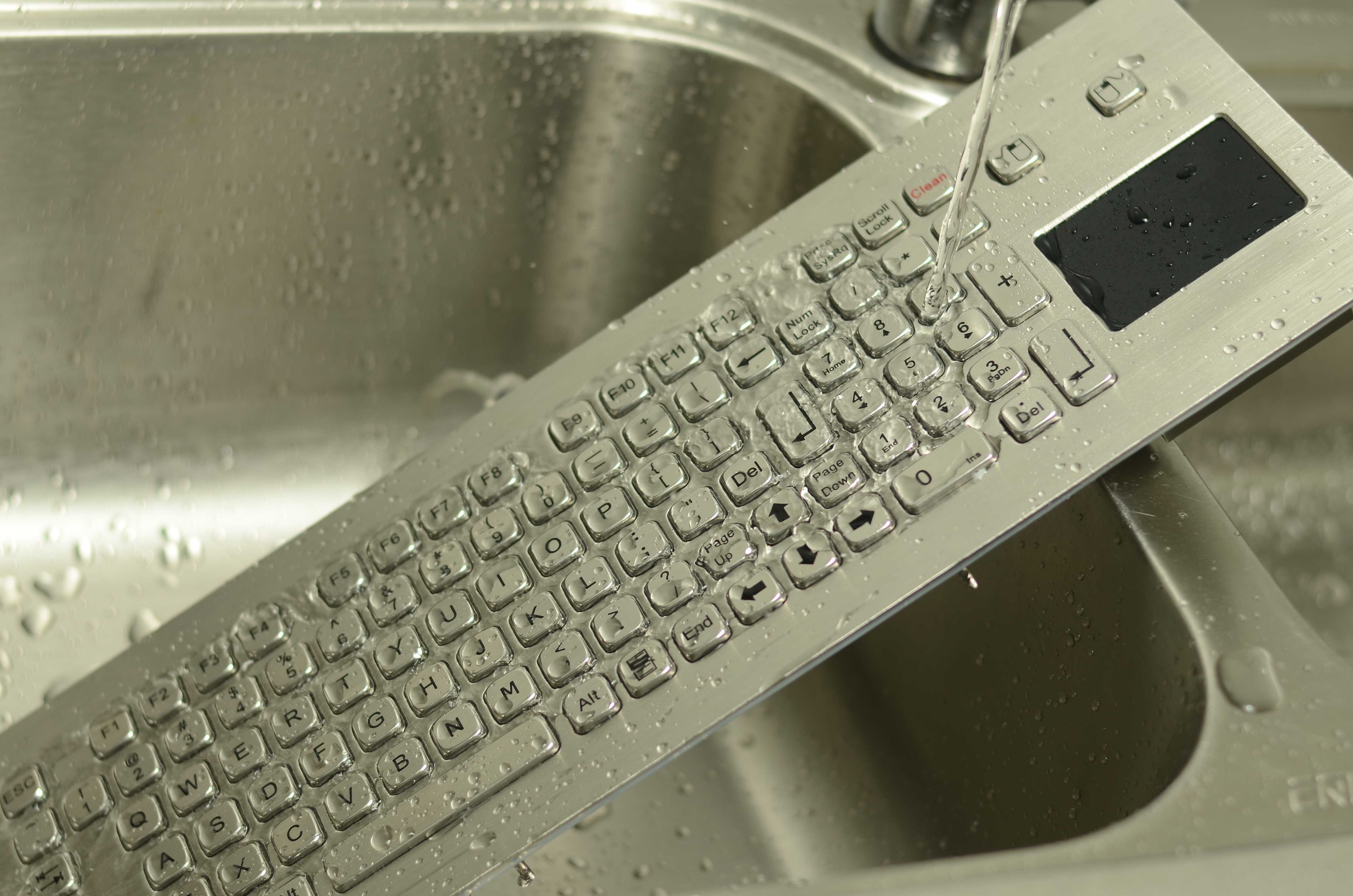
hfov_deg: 27.0
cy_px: 448
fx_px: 2813
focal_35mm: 75
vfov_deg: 18.1
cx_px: 676
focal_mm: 50
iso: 100
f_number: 2.8
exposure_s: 1/100
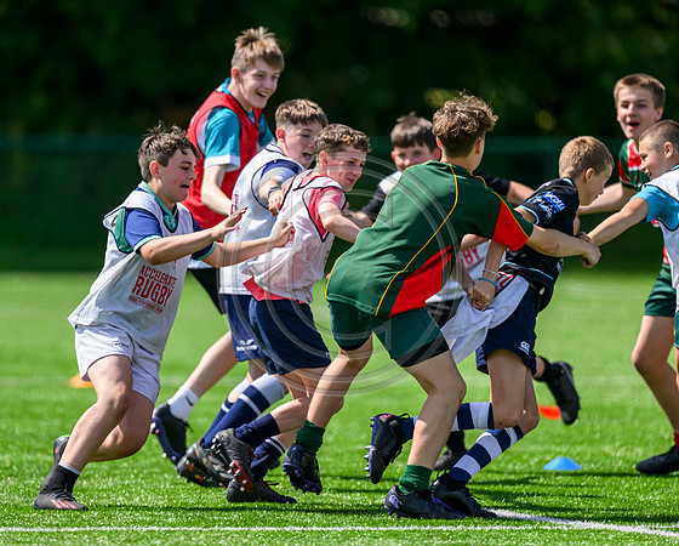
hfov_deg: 3.8
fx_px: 10293
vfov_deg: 3.0
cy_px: 252
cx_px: 216
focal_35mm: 511
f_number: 3.2
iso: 250
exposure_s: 1/2500
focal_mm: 400
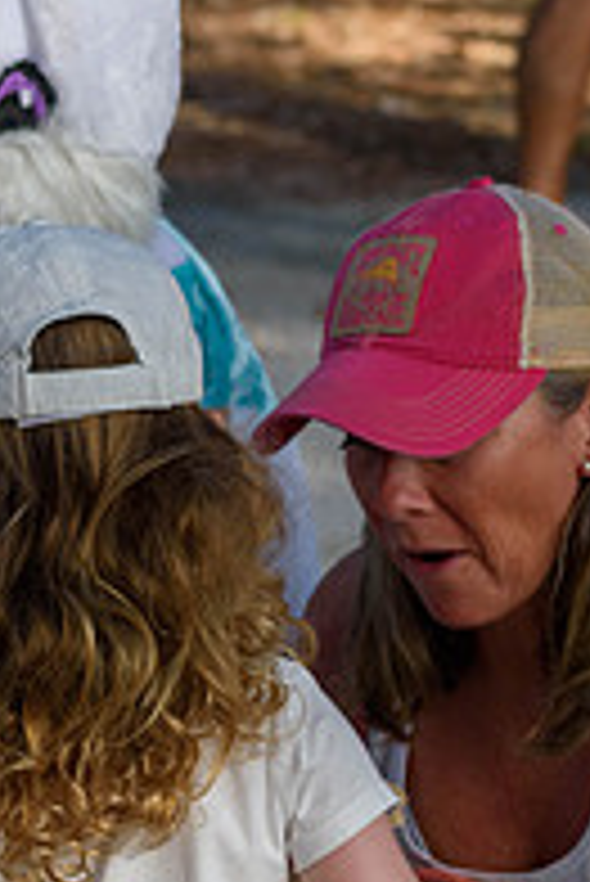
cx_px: 234
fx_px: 5914
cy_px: 526
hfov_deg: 5.7
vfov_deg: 8.5
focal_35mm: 241
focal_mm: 70
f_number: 5.6
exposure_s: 1/500
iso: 200
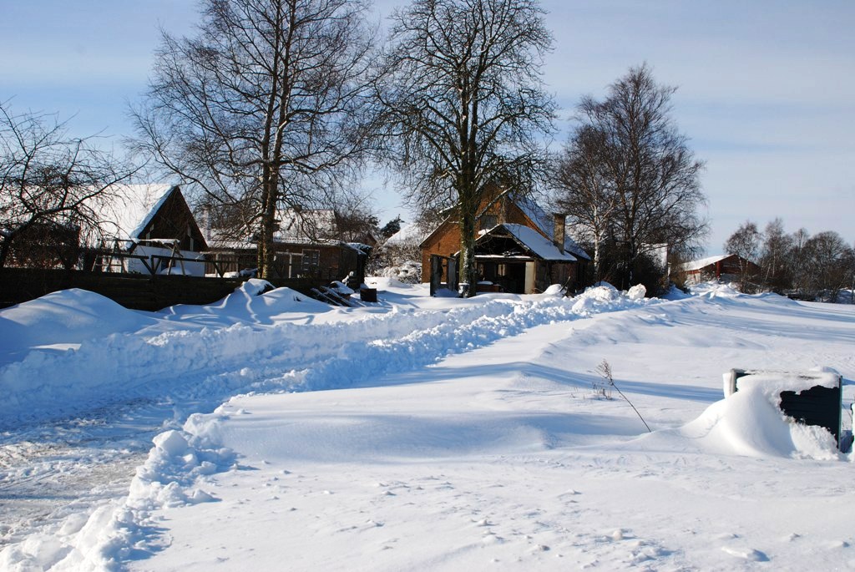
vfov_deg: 32.0
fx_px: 998
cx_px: 428
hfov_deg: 46.4
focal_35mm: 42
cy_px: 286
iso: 320
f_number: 11
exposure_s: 1/640
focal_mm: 28
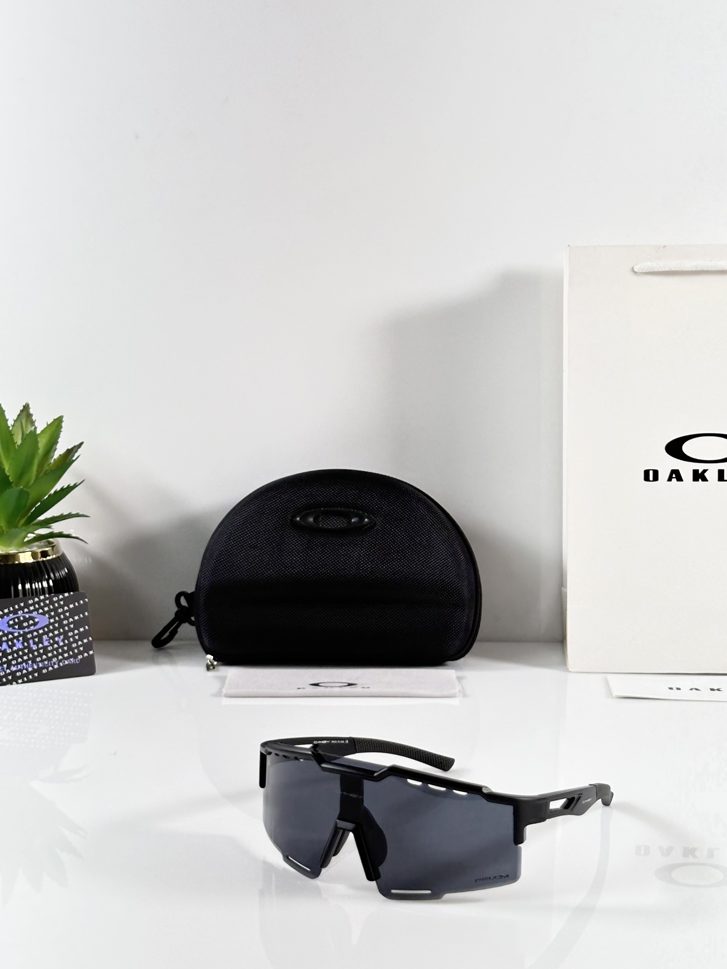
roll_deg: -0.3
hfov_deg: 23.3
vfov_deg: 30.7
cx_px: 393
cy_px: 439
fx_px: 1764
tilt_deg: -7.8
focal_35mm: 63
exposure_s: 1/100
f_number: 1.78
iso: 80
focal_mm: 6.86
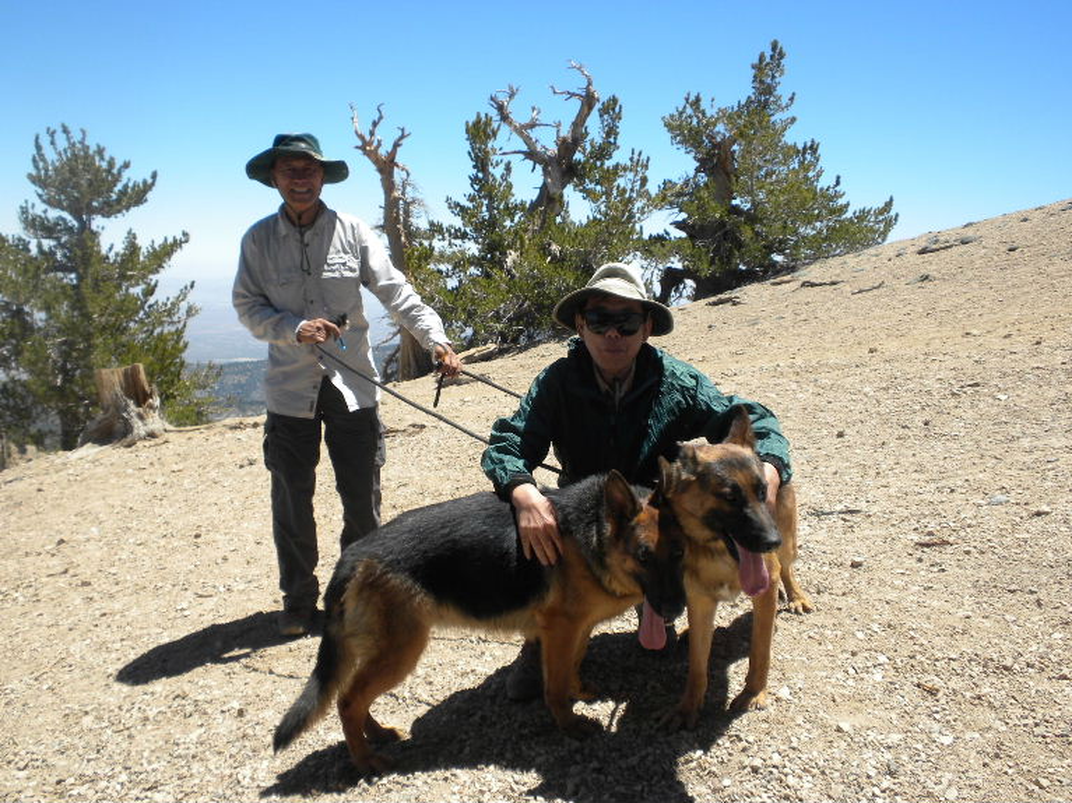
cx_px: 536
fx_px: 1146
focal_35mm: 37
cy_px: 402
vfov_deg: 38.7
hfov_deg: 50.1
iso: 64
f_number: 10
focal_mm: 6.6
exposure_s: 1/74.6
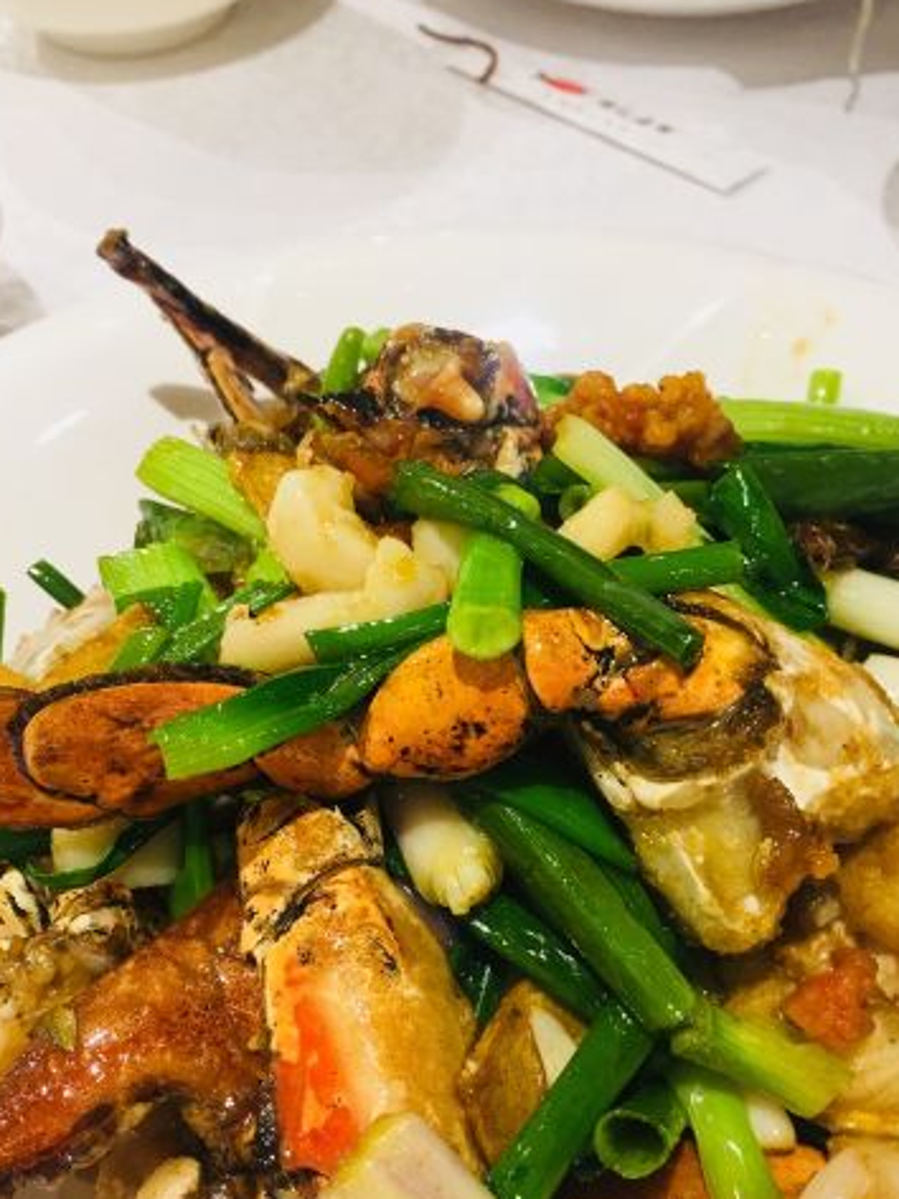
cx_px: 476
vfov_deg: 43.1
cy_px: 821
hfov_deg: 33.6
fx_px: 1489
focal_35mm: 43
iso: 32
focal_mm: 4.15
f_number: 2.2
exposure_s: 1/17
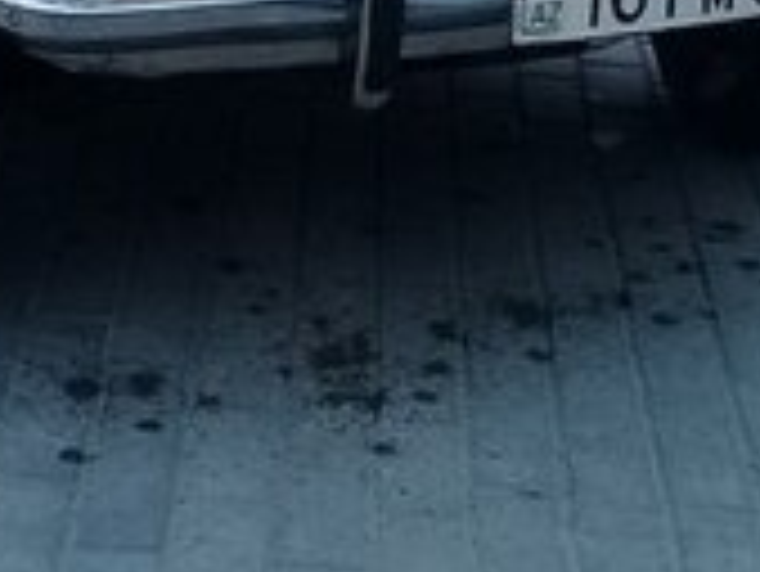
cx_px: 121
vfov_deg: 11.8
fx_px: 2658
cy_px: -254
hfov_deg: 16.1
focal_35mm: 121
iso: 64
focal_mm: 3.3
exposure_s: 1/612
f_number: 2.2
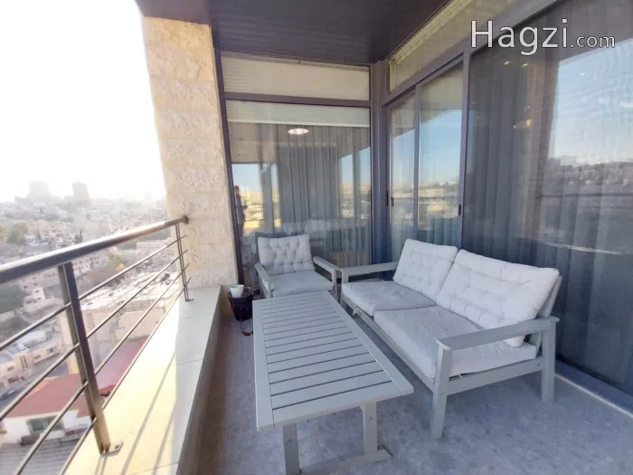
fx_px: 238
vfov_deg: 89.9
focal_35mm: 13
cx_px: 316
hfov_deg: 106.2
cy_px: 238
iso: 80
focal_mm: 1.3
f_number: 2.2
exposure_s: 1/120
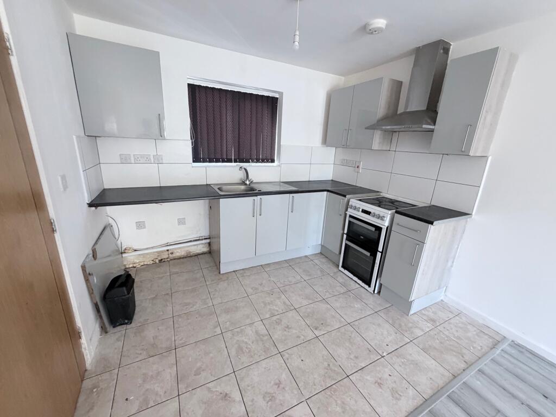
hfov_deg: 102.1
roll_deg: -1.5
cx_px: 278
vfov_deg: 85.7
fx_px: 225
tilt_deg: -15.1
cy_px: 208
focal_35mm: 14
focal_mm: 2.22
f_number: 2.2
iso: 320
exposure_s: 1/65
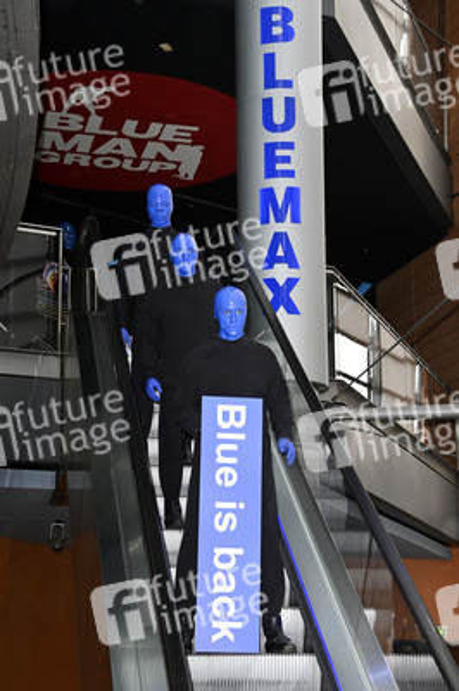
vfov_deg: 31.0
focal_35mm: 65
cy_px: 346
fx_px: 1245
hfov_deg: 20.9
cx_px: 230
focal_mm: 65
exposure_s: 1/200
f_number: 8
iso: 1000
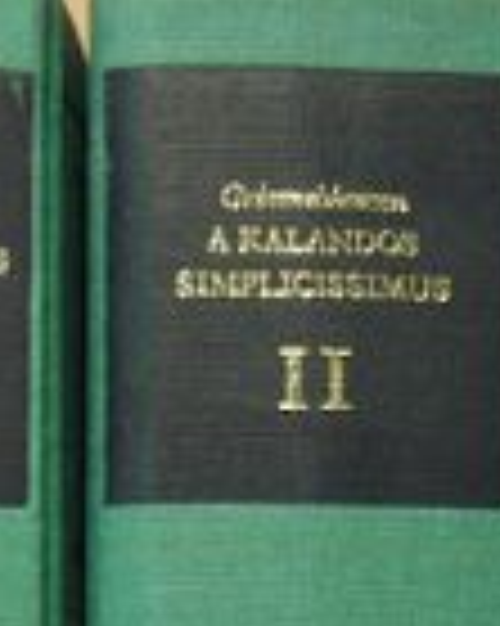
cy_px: 1016
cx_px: 140
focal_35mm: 200
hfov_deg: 7.7
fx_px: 3704
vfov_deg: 9.3
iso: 200
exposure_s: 1/17.5
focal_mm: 10.5
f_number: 3.5
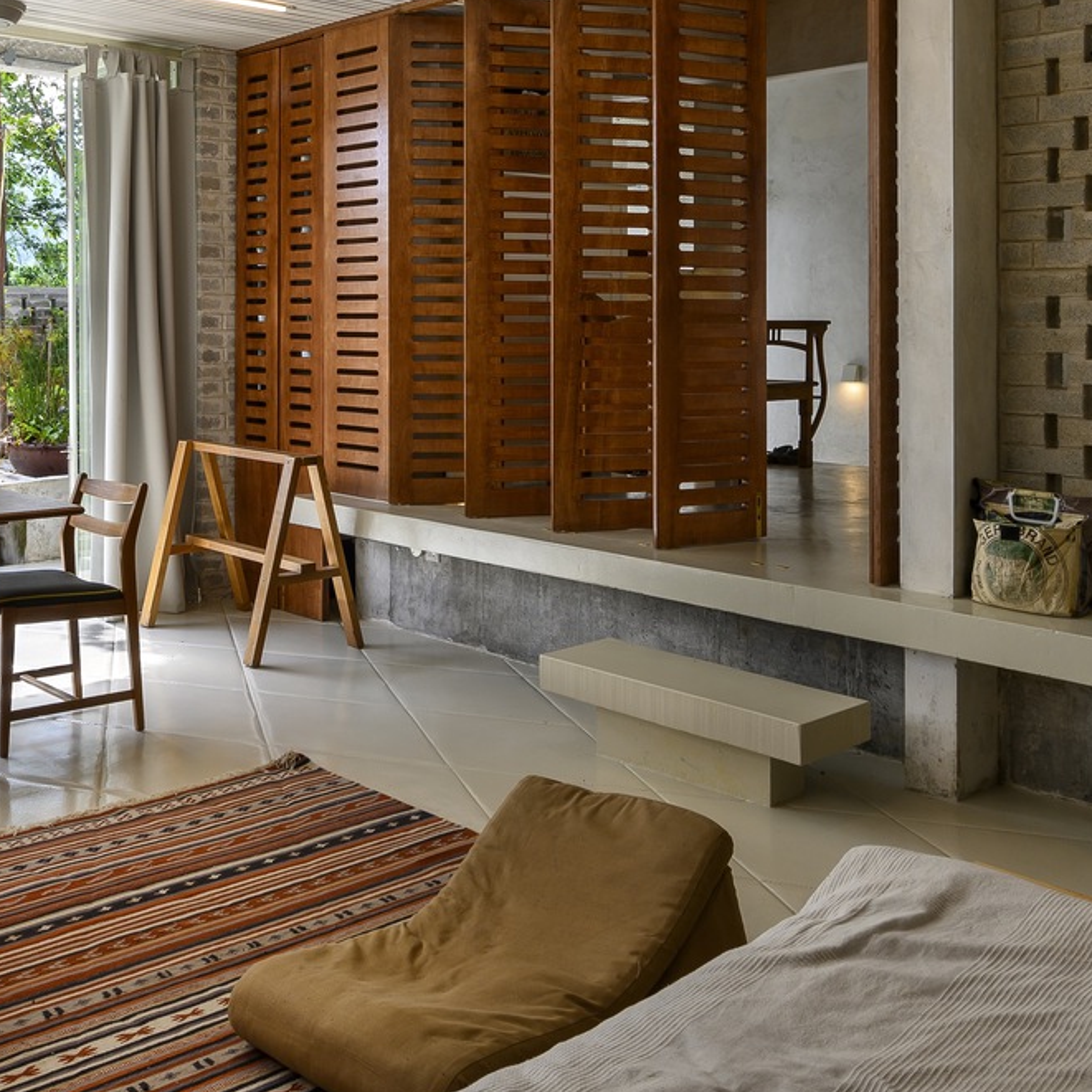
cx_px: 545
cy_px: 272
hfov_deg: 46.0
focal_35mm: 36
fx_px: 1285
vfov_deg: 44.5
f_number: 13
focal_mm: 14
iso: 100
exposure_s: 1/5
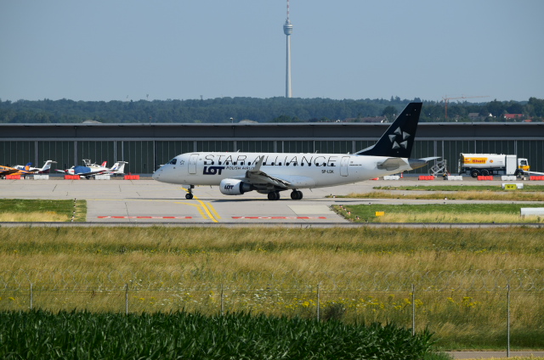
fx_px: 4750
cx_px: 272
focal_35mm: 315
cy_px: 180
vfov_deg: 4.3
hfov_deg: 6.6
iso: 200
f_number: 8
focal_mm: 210
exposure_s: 1/1000
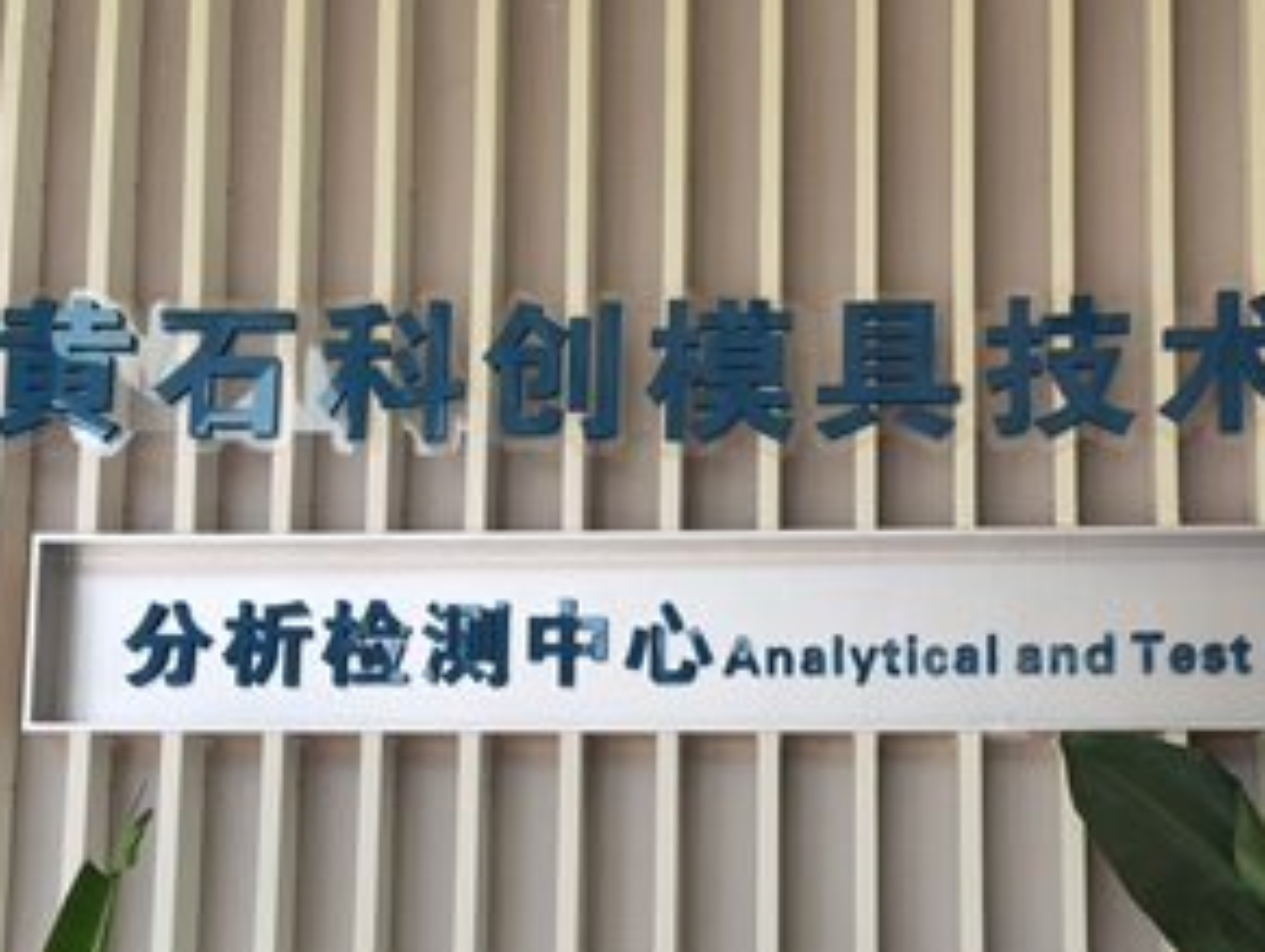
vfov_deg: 27.9
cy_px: 802
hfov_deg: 37.3
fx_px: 1866
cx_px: 761
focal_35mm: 51
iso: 50
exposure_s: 1/454
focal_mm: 6.71
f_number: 1.9
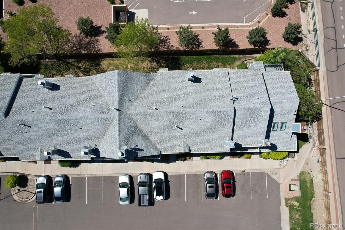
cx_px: 172
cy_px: 115
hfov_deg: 78.6
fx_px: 211
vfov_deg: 57.2
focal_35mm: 22
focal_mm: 8.38
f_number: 2.8
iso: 100
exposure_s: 1/2500
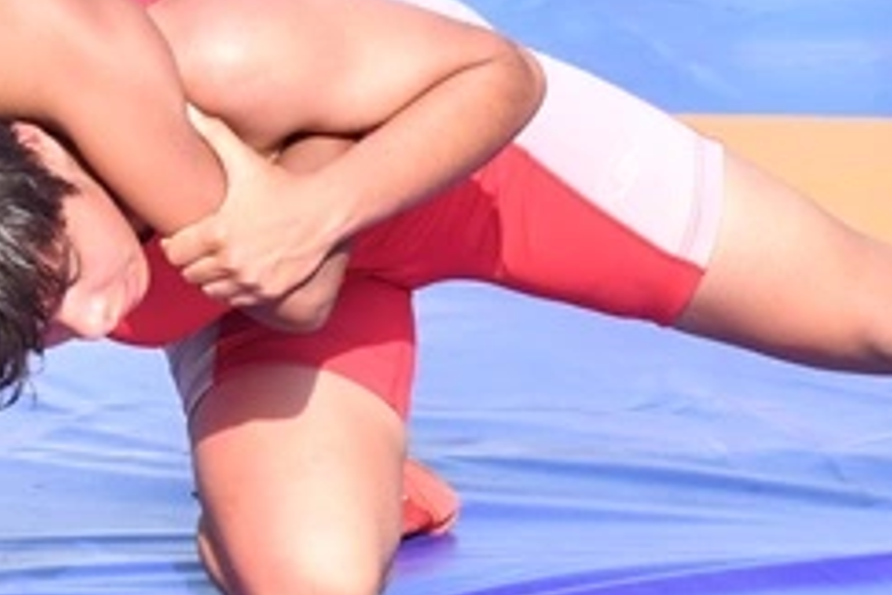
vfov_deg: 3.2
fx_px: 10579
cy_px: 305
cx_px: 228
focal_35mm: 427
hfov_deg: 4.8
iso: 500
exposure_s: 1/320
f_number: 10
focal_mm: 90
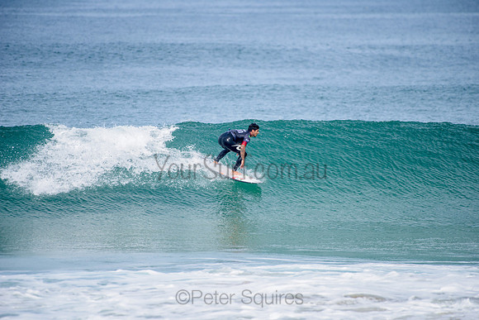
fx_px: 6654
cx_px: 240
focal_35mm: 500
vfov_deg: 2.8
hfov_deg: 4.1
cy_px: 160
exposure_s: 1/2000
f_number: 5.6
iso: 250
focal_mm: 500
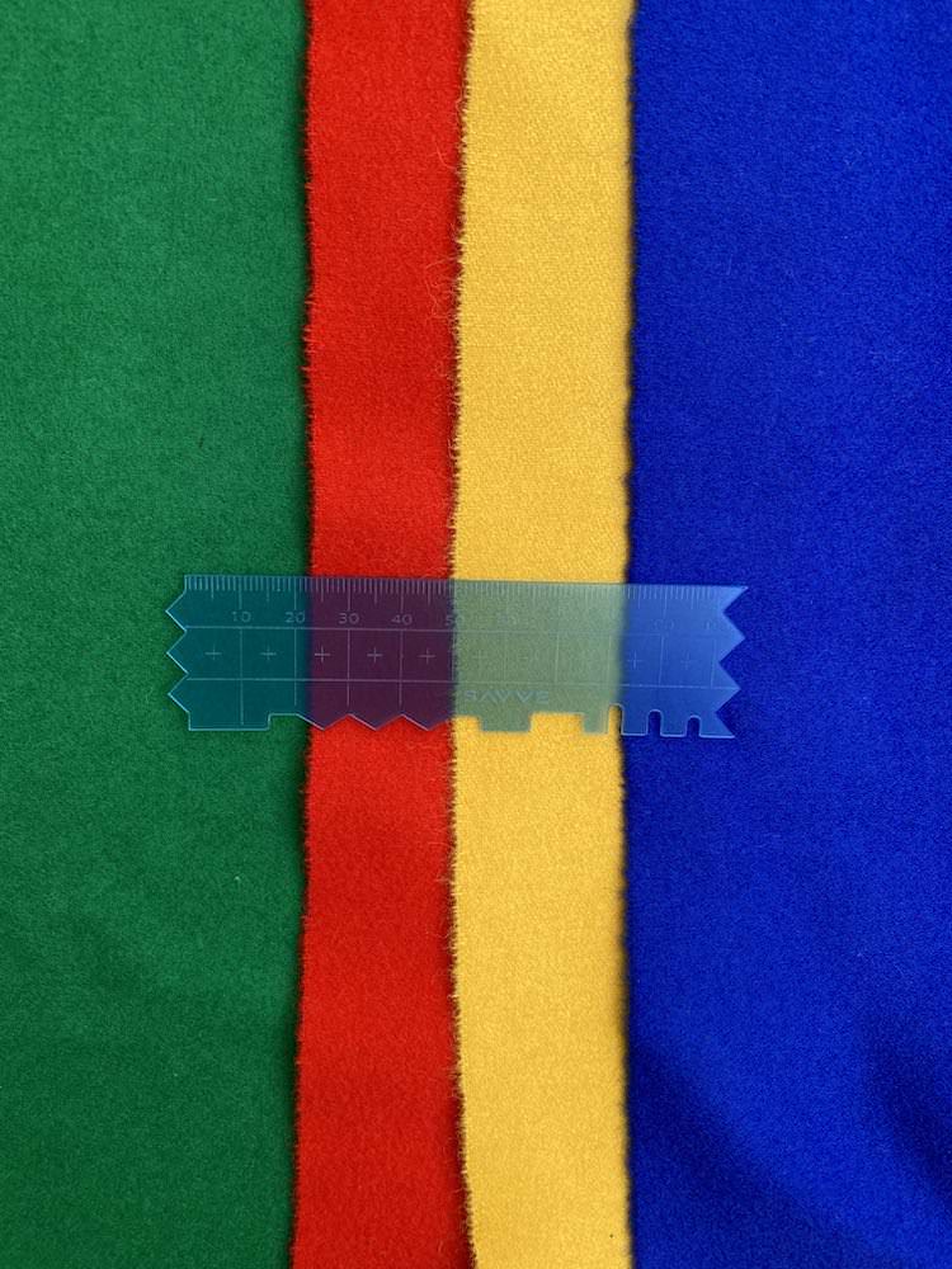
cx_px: 476
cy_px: 634
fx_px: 953
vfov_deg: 67.3
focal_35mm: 26
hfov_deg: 53.1
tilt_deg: -83.0
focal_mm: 4.25
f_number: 1.8
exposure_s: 1/121
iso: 40
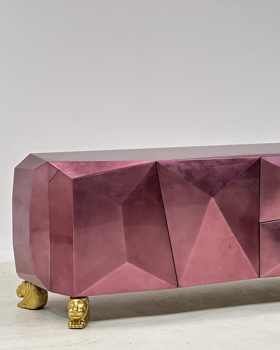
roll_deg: -0.1
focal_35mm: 101
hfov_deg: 15.2
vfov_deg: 19.0
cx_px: 186
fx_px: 1046
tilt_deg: -7.8
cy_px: 175
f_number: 2.8
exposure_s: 1/100
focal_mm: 9
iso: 250
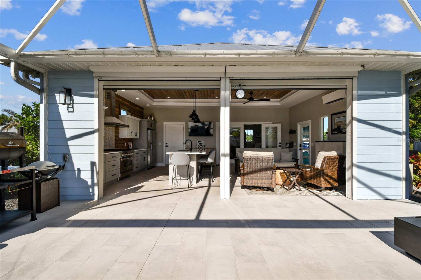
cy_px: 140
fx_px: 175
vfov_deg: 77.3
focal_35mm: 15
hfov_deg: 100.4
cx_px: 210
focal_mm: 10
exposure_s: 1/2500
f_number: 7.1
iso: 100
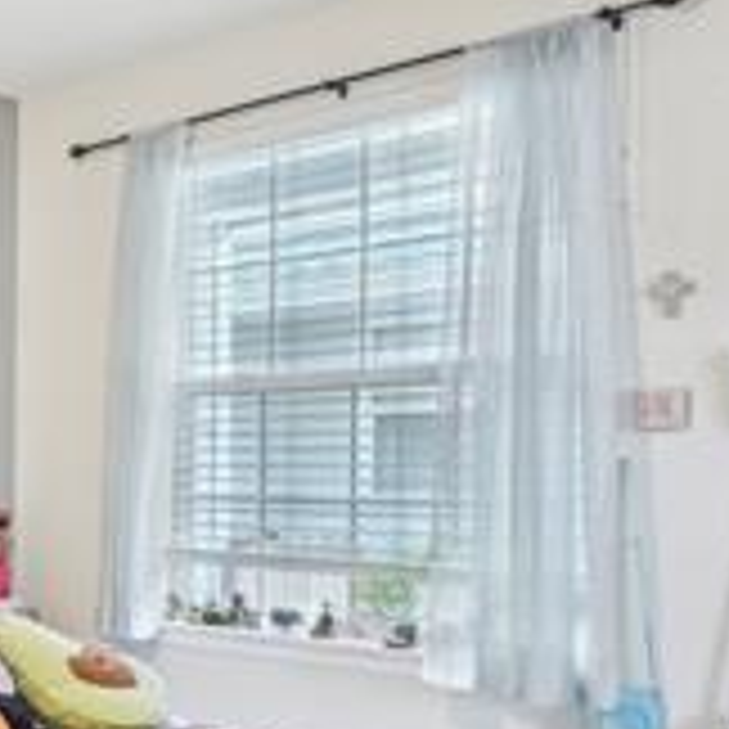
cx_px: -297
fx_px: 1120
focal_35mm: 47
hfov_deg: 27.6
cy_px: 486
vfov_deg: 35.7
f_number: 8
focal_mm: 14
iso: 400
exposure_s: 1/1.67
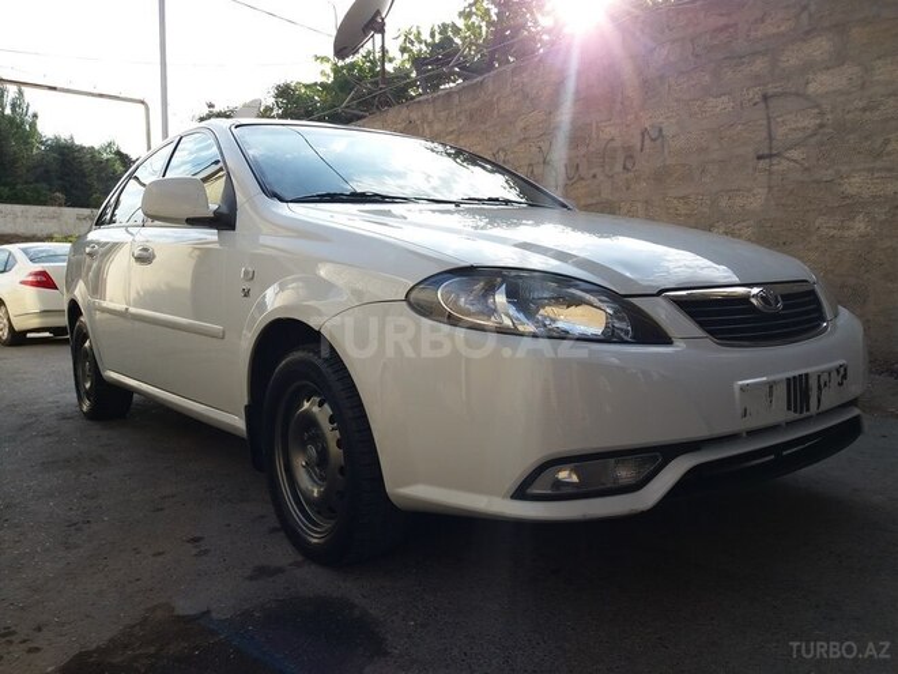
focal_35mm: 28
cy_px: 337
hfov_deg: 63.4
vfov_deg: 49.7
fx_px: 726
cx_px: 449
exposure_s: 1/446
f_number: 1.9
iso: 40
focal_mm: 3.7
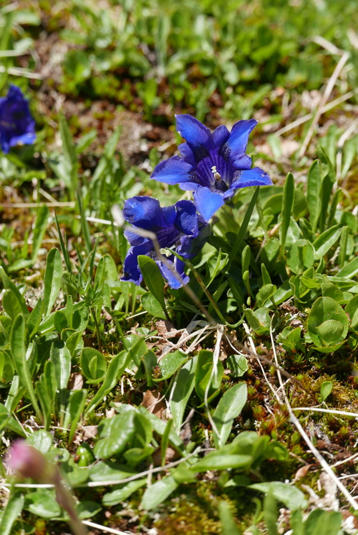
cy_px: 268
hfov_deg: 21.0
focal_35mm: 65
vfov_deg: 30.9
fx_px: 967
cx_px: 179
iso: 200
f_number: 5.6
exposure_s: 1/500
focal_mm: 29.3
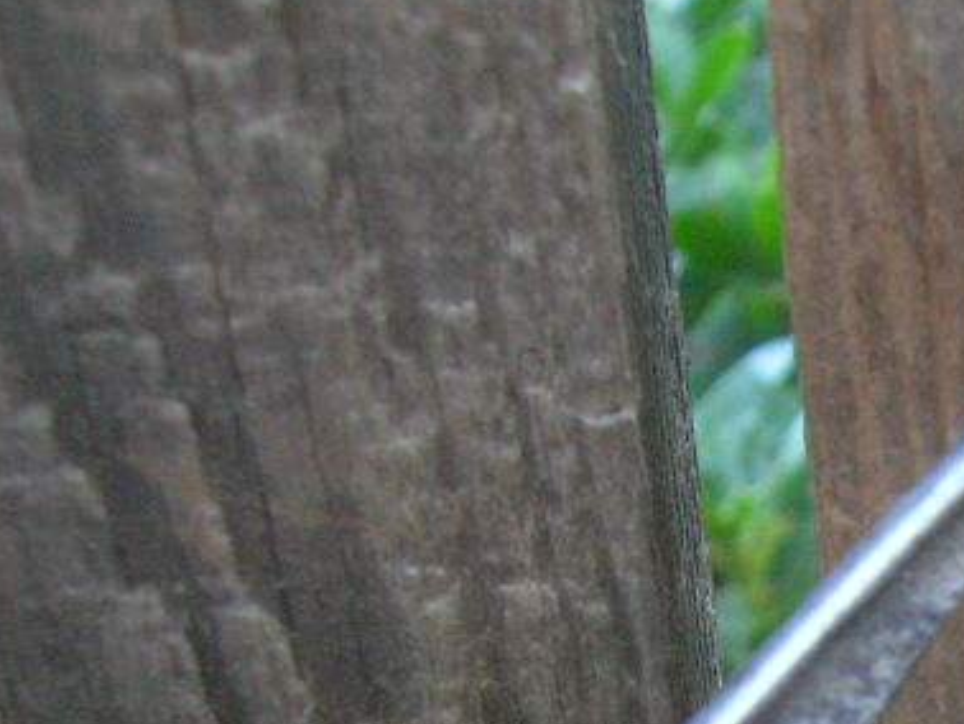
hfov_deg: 20.0
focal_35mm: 92
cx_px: 1160
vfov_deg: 15.3
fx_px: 2564
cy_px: 946
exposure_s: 1/60
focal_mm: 5.7
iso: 200
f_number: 2.9
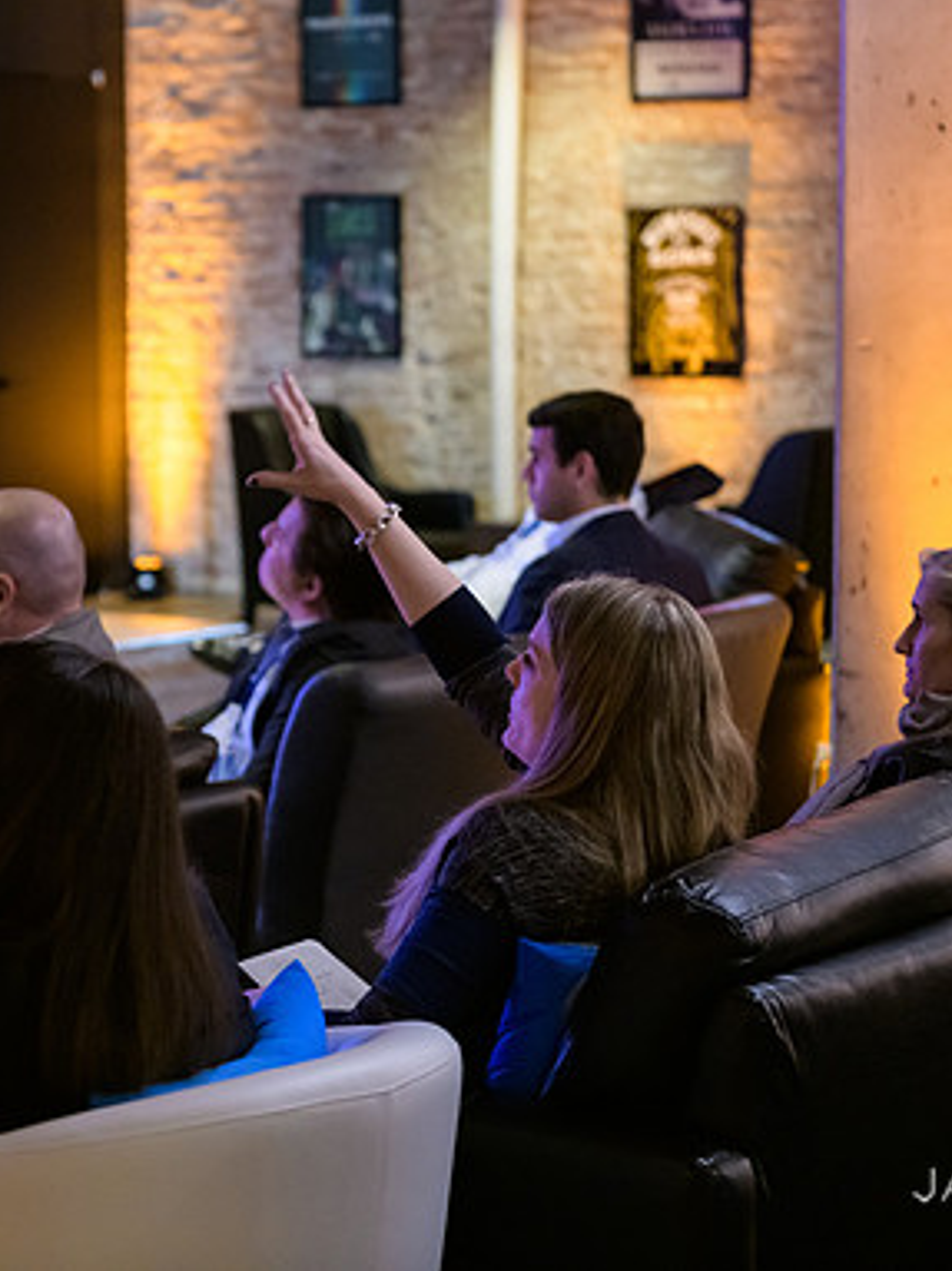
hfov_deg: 14.5
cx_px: 269
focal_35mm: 102
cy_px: 632
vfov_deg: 19.3
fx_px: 3742
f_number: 3.2
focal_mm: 70
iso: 1250
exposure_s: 1/50
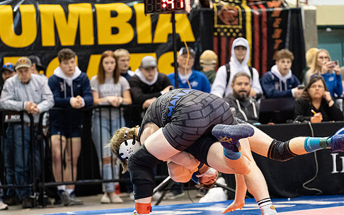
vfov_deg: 7.8
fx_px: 1585
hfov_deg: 12.4
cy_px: 123
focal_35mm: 169
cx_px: 175
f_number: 4
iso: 12800
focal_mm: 139
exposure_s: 1/500
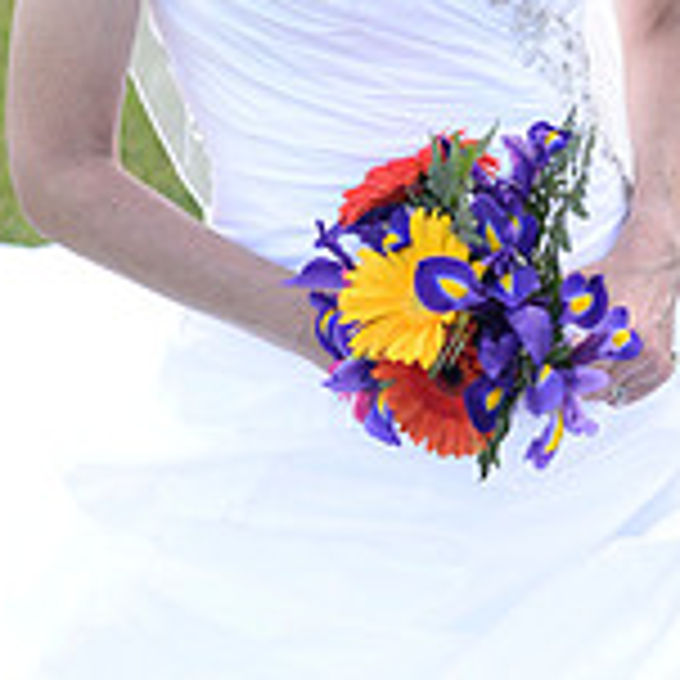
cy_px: 72
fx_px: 2823
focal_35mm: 127
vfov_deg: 13.6
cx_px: 392
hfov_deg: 13.7
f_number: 2.8
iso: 400
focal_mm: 50
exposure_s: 1/400
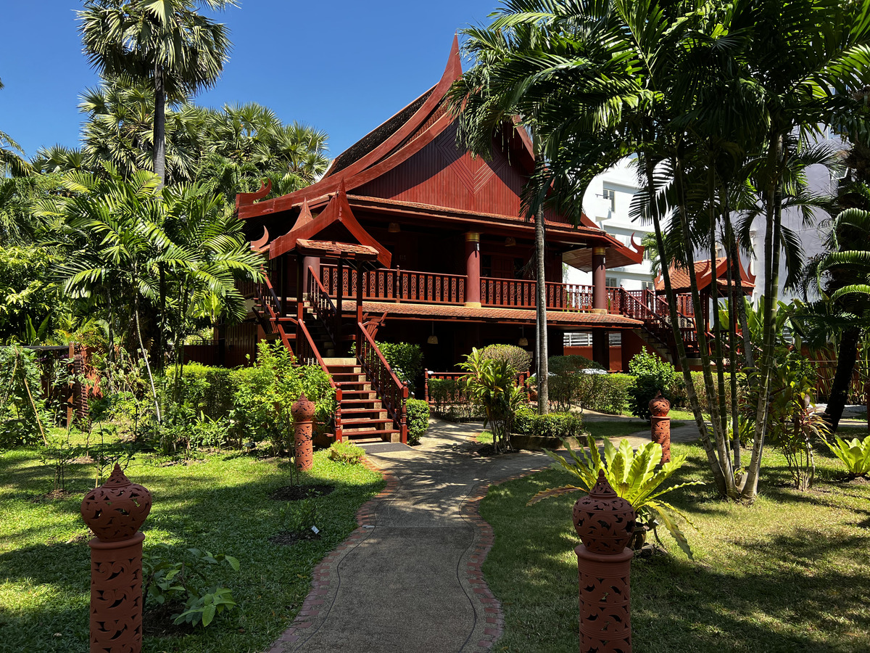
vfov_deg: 53.1
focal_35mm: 26
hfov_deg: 67.3
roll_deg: +0.6
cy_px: 326
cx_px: 435
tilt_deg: +3.1
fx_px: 653
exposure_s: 1/1252
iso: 50
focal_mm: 5.7
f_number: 1.5
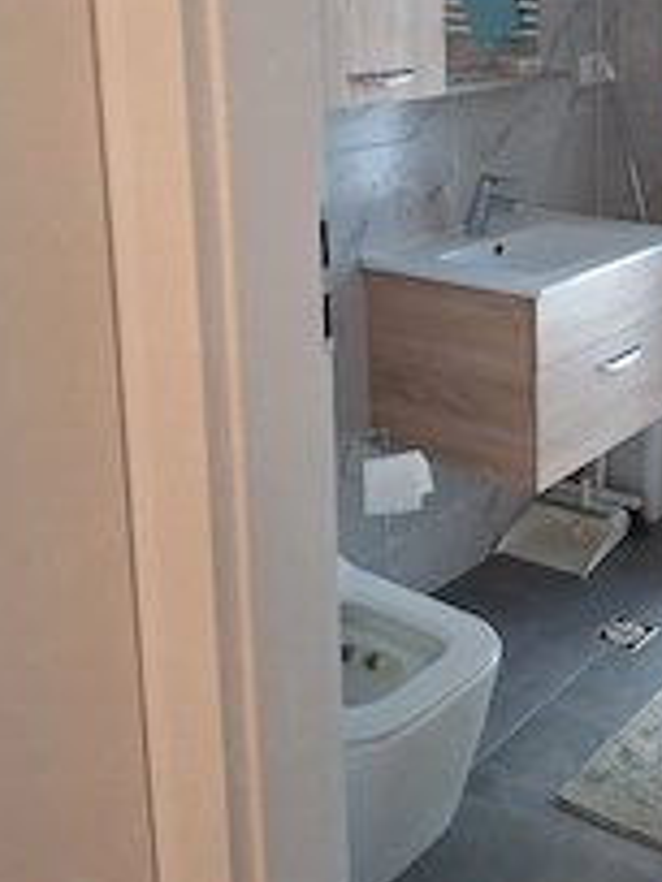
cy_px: 186
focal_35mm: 45
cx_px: 606
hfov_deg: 30.6
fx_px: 1147
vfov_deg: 40.5
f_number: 1.8
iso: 125
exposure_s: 1/50
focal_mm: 5.54
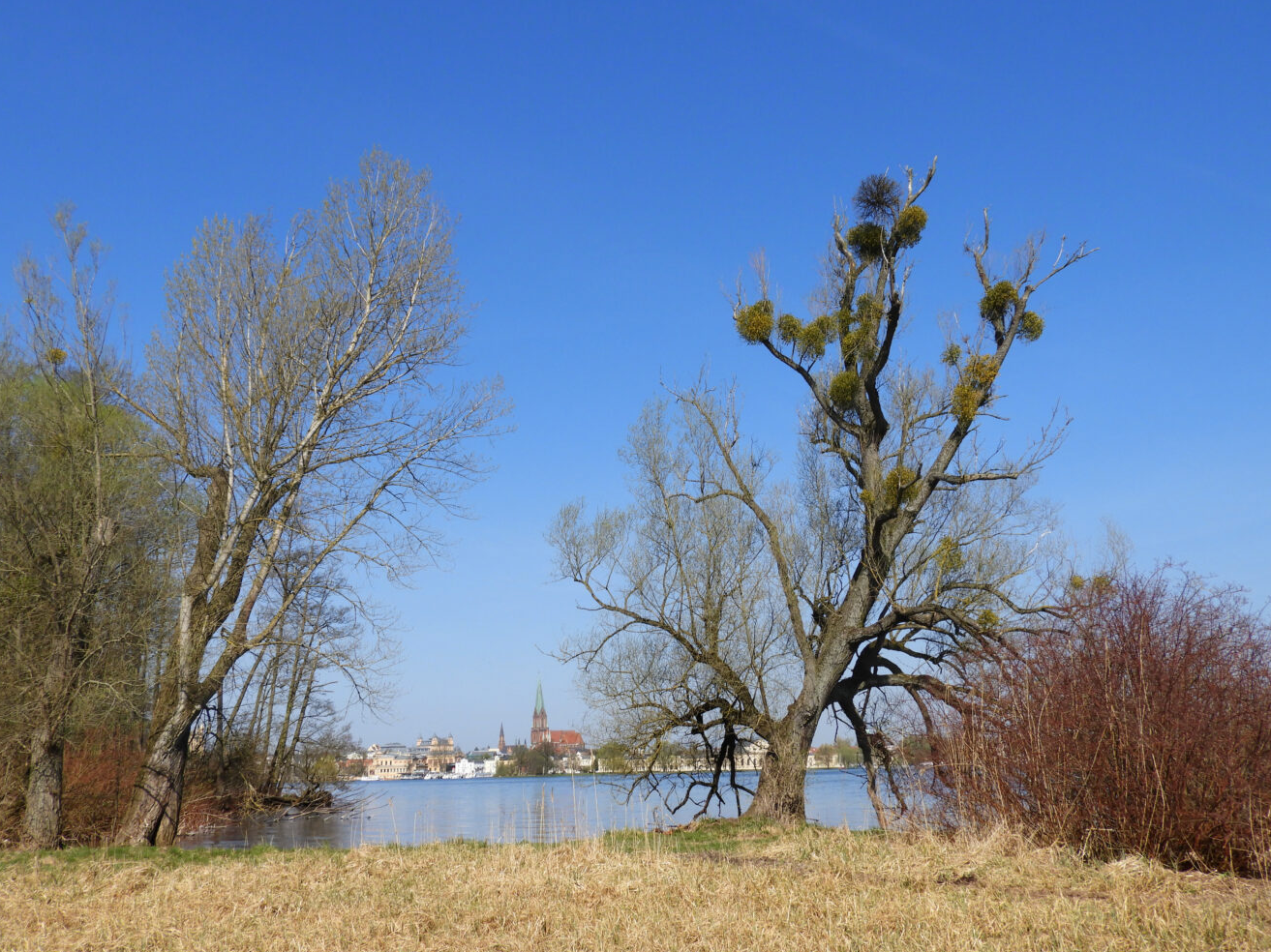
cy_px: 484
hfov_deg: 56.8
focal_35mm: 32
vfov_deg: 44.1
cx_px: 602
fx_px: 1175
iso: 100
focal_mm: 5.4
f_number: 3.5
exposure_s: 1/1600
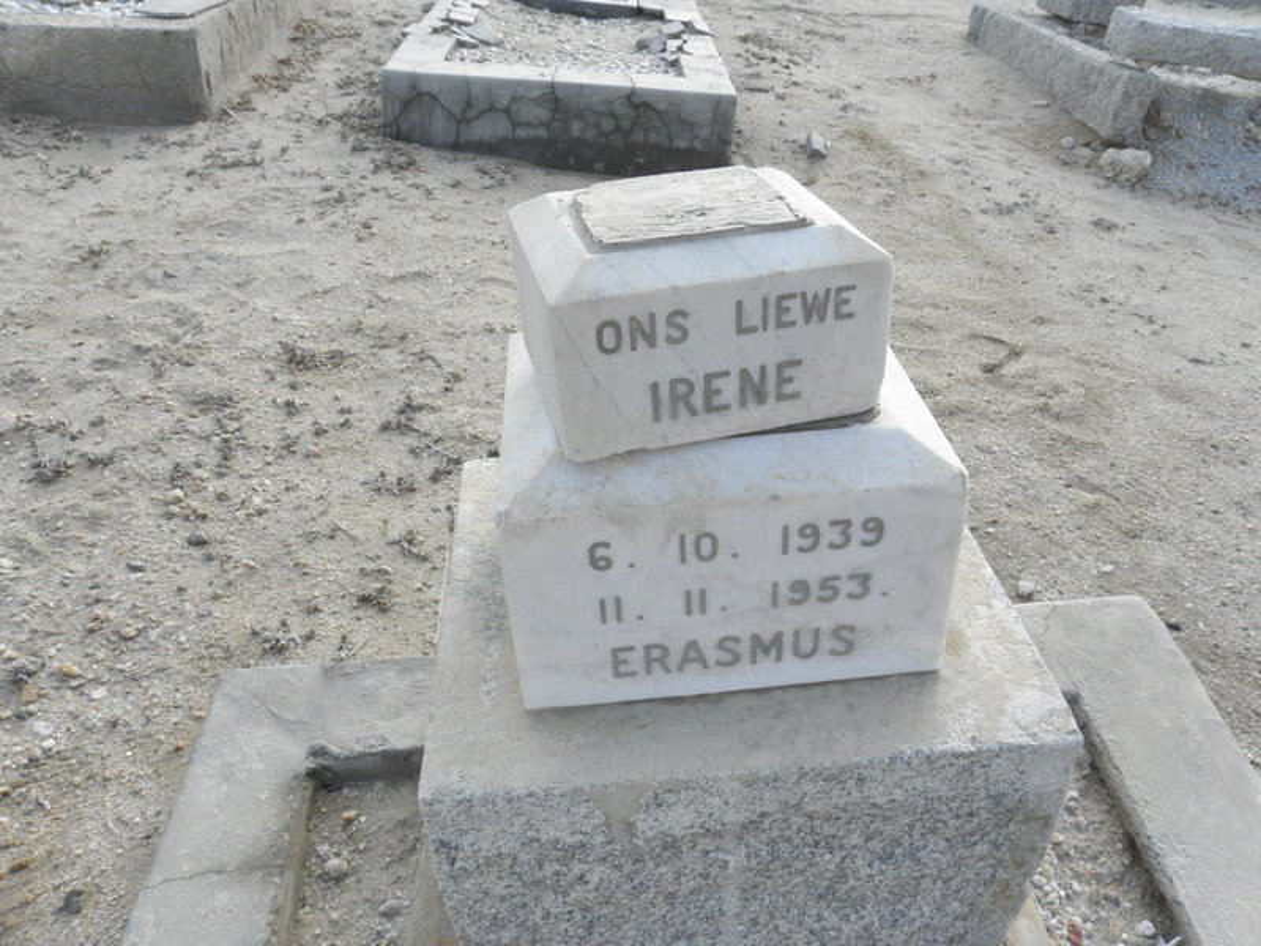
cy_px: 473
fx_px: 947
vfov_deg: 53.1
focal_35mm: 26
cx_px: 630
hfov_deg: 67.3
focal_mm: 4.6
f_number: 5.6
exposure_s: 1/400
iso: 200
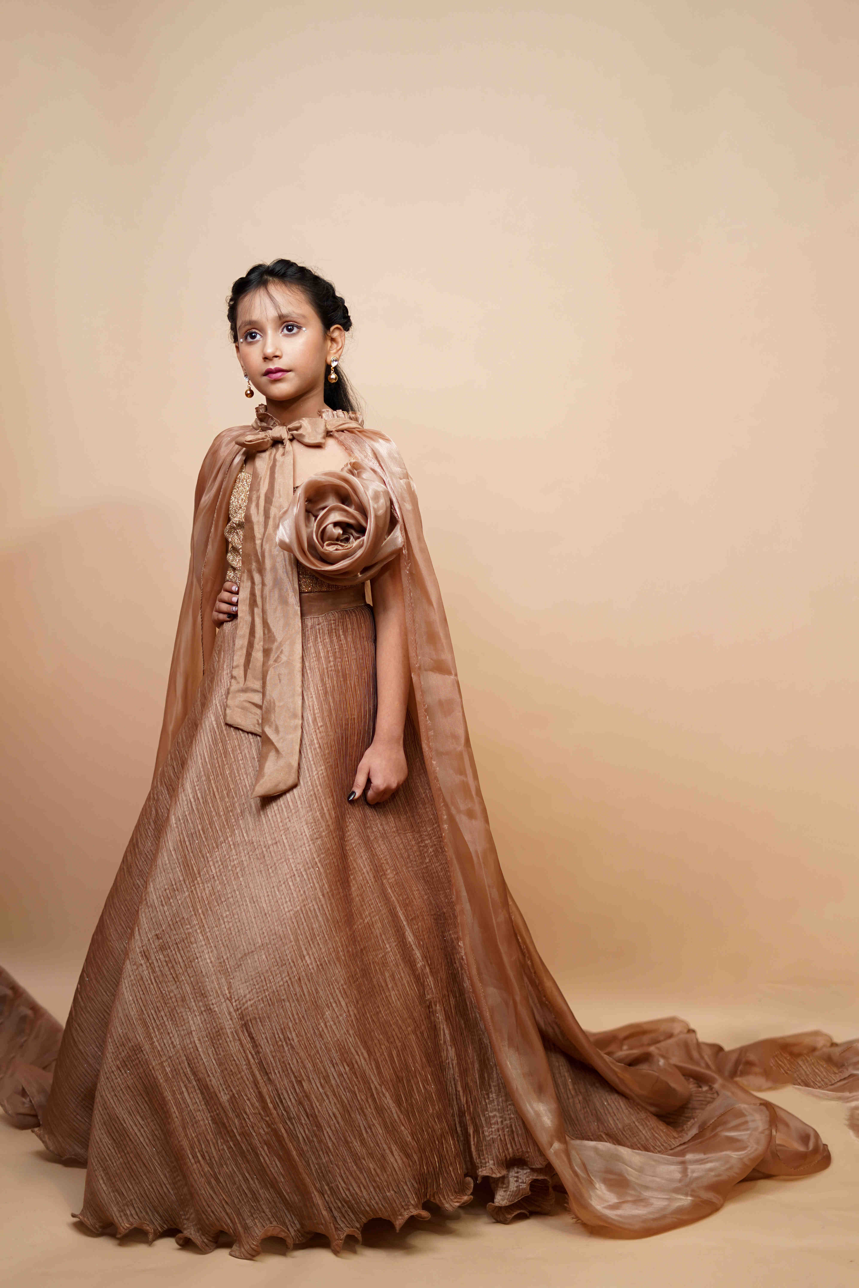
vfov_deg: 39.6
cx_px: 430
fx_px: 1789
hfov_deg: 27.0
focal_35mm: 50
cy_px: 644
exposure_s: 1/200
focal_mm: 50
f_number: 1.8
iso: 200
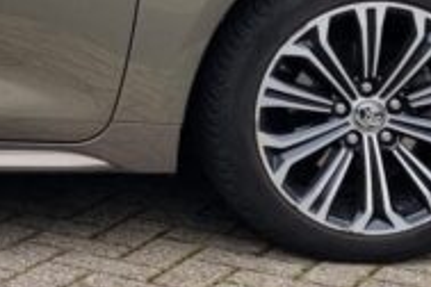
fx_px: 1712
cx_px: -356
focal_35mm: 143
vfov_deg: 9.4
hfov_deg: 12.9
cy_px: -98
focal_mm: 5.4
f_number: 1.8
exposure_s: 1/566
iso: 50
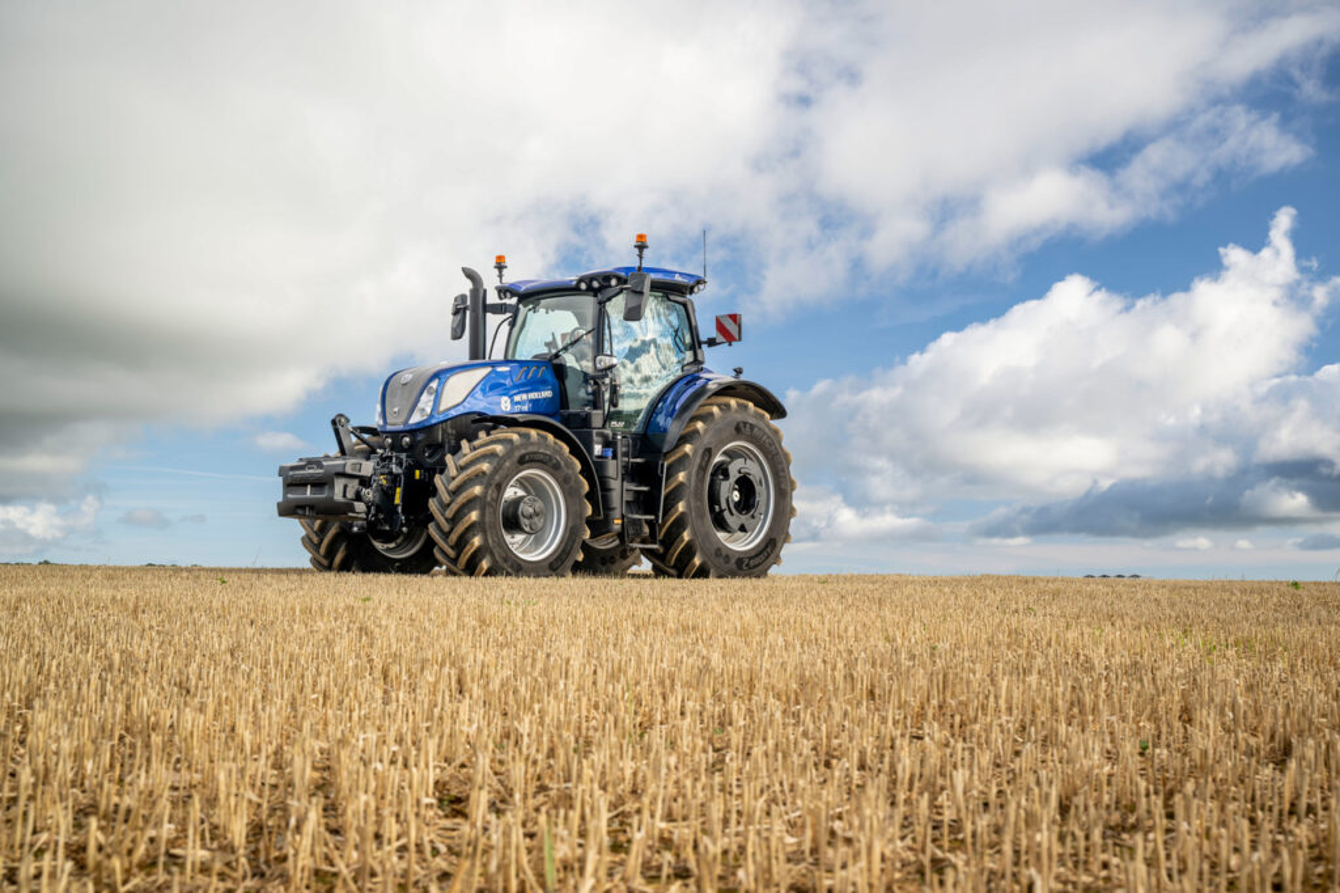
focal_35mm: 43
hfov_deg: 45.4
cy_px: 446
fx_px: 1600
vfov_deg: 31.2
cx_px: 670
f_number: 7.1
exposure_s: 1/40
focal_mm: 43
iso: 80
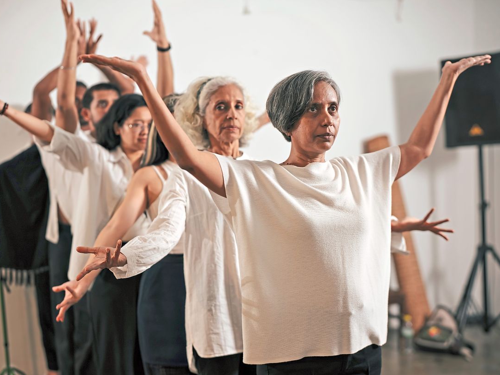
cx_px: 221
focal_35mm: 55
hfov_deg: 34.9
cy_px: 190
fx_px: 794
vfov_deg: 26.6
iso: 500
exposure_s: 1/160
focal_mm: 50
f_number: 1.8
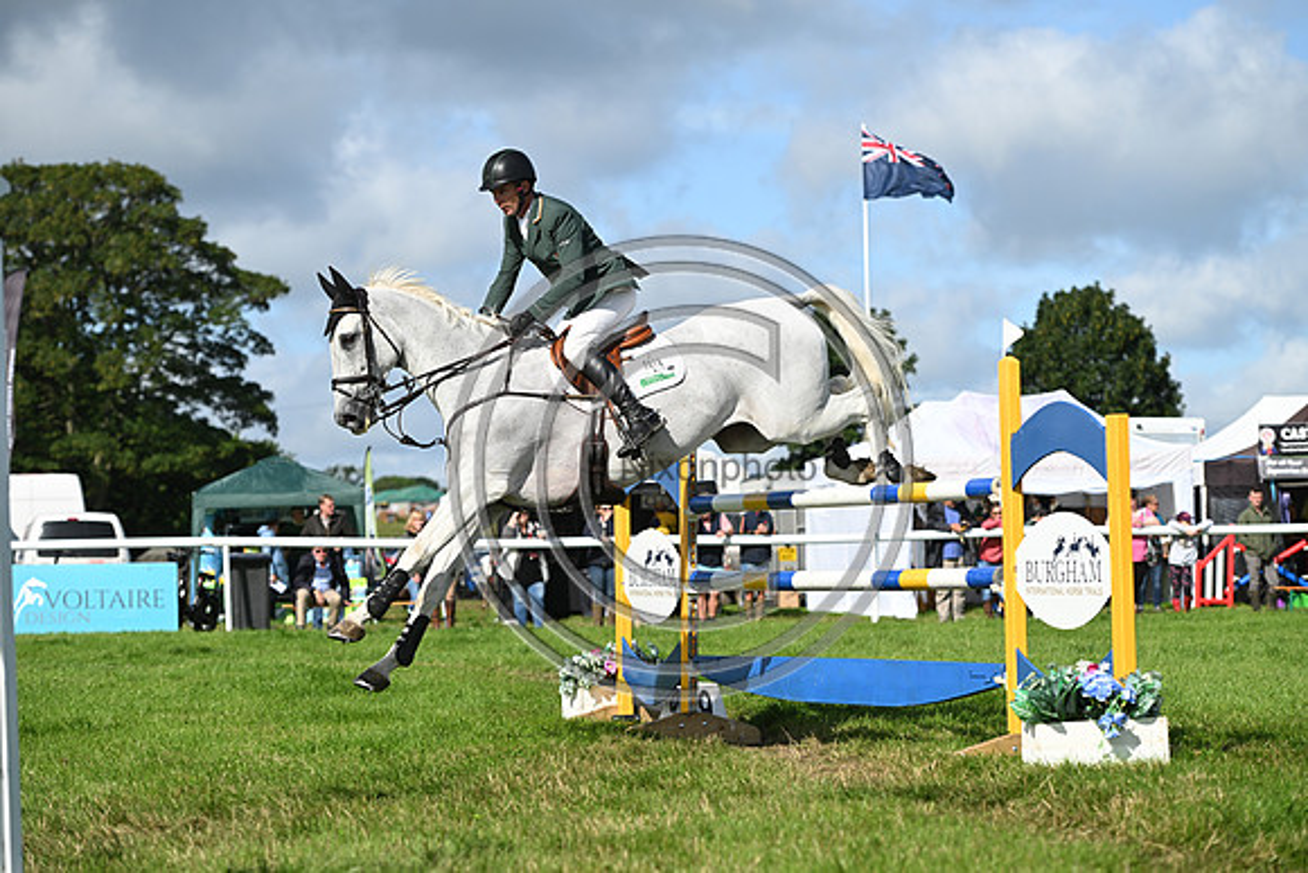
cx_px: 654
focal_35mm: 116
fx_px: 4215
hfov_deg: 17.6
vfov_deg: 11.8
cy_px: 436
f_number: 4
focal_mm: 116
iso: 125
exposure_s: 1/1250
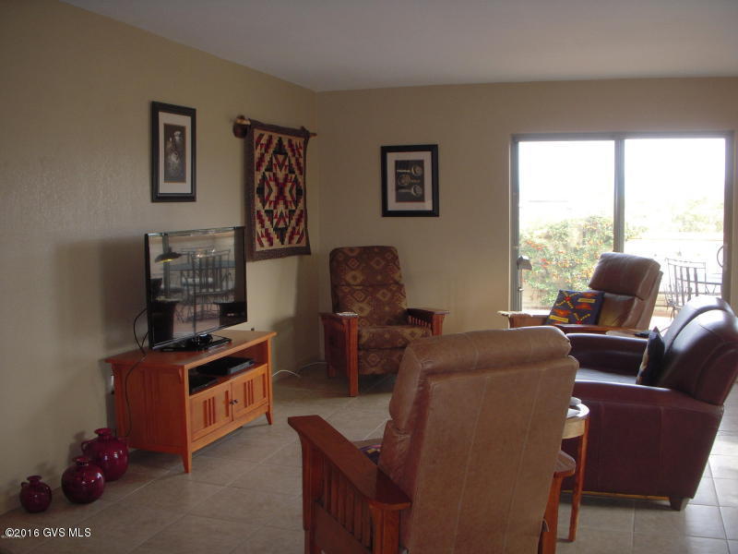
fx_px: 810
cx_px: 369
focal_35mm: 38
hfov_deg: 49.0
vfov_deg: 37.7
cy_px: 277
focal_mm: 6.3
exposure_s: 1/40
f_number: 3.3
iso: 125
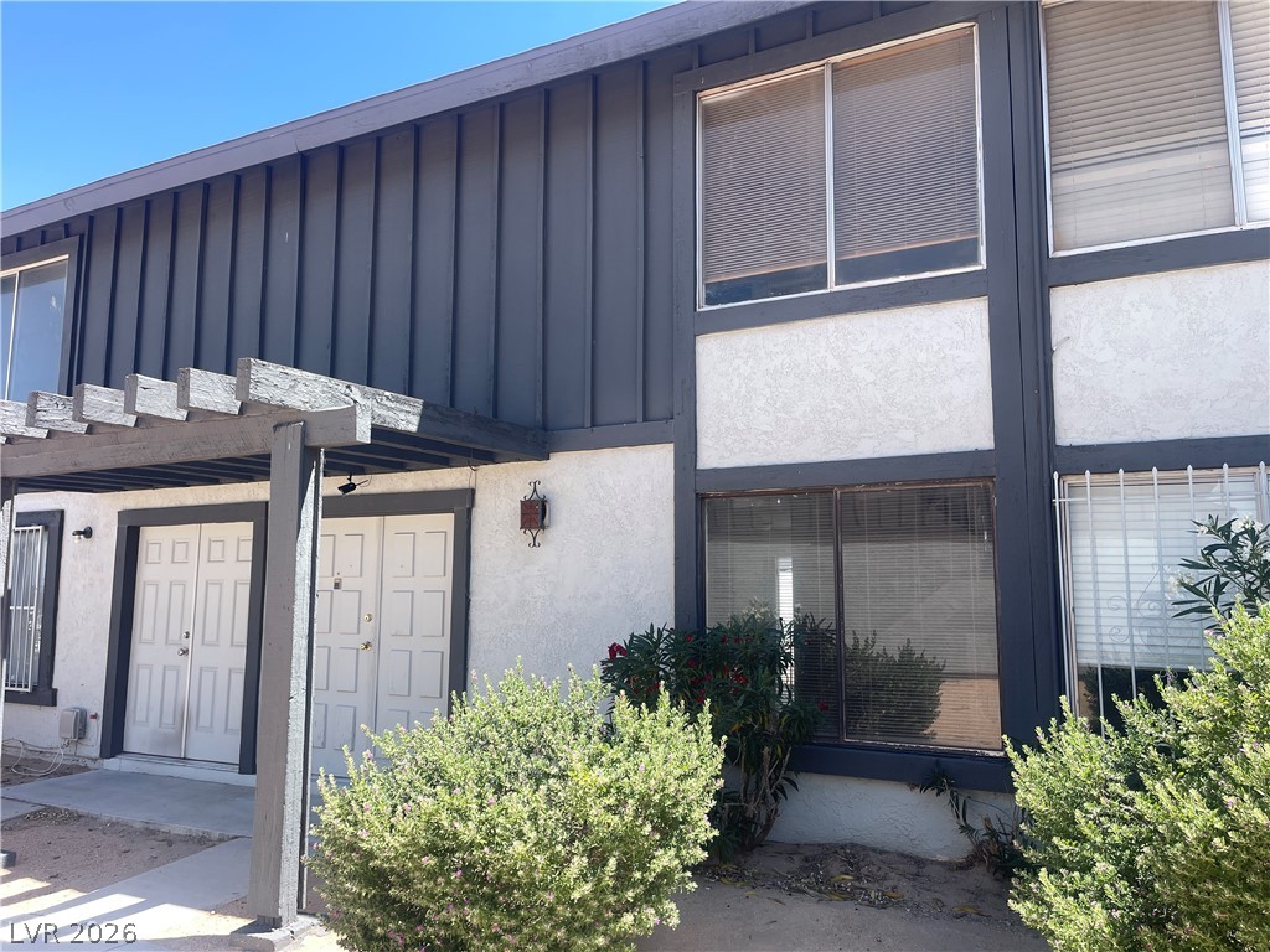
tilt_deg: +6.8
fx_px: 917
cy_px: 476
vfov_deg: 54.9
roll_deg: -0.2
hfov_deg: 69.4
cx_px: 635
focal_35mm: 25
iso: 32
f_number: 1.6
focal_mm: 5.1
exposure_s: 1/1238
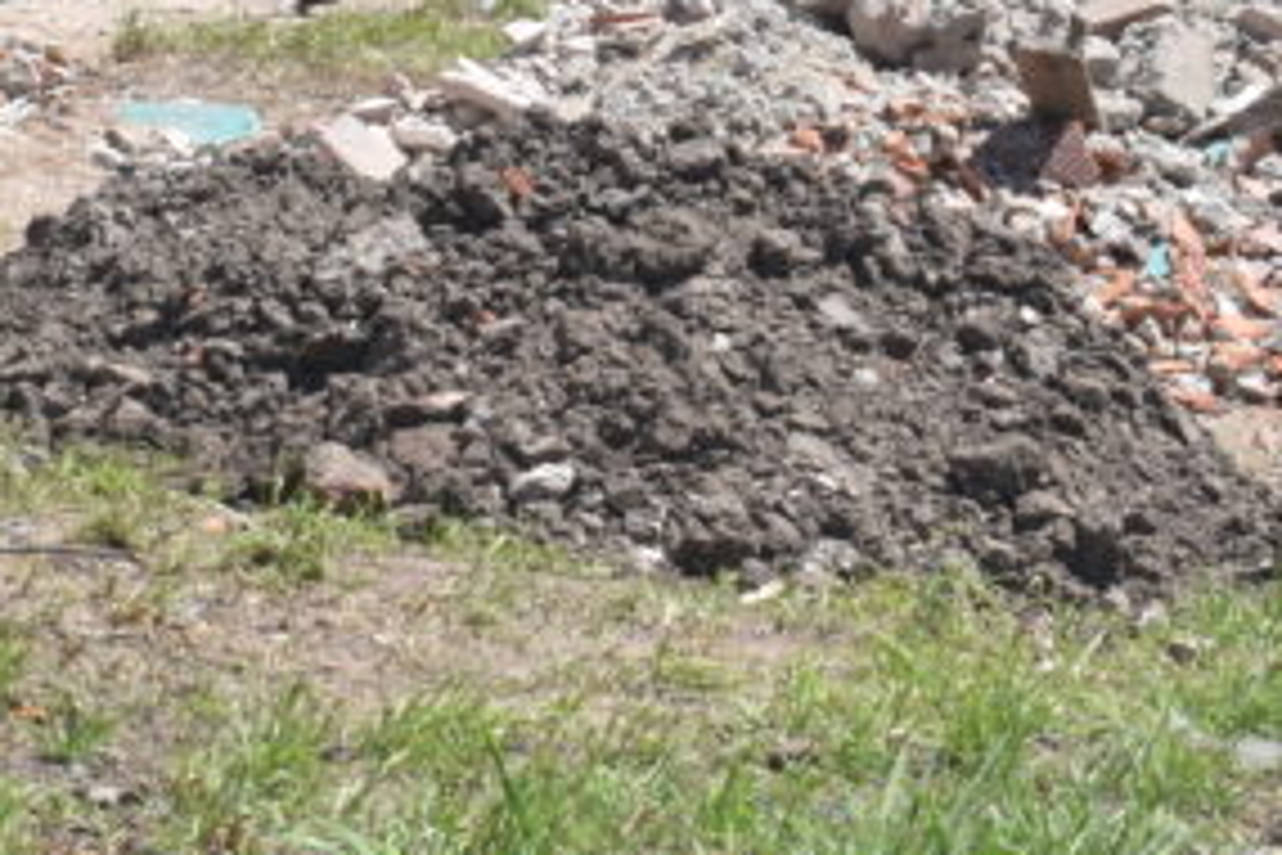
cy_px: -385
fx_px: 9223
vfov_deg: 5.3
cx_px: 999
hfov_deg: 7.9
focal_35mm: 259
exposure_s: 1/125
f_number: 14
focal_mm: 48
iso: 125
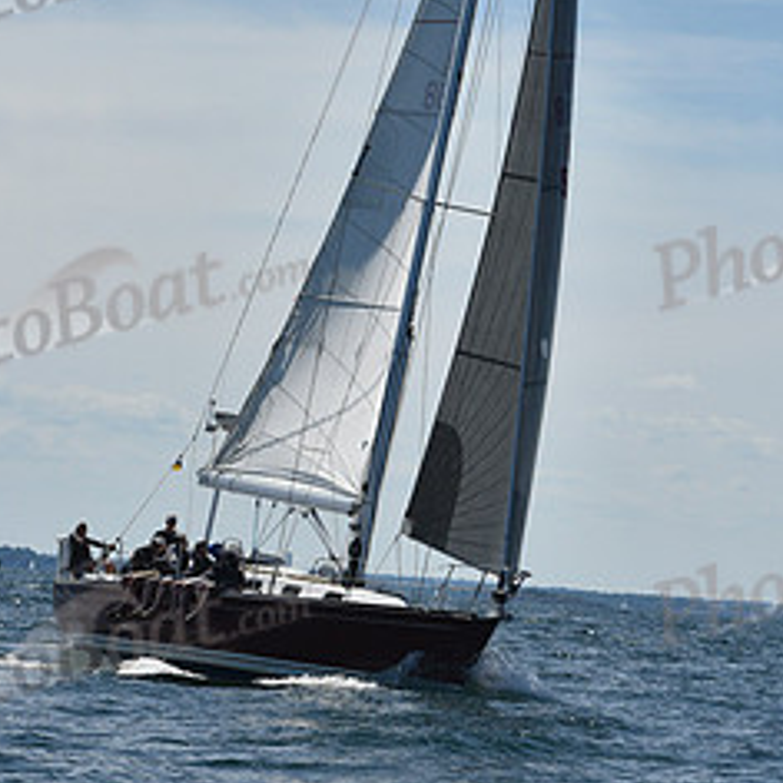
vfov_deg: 8.0
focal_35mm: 219
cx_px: 483
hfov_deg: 8.0
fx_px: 5604
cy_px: 100
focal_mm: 105
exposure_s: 1/1600
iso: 250
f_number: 9
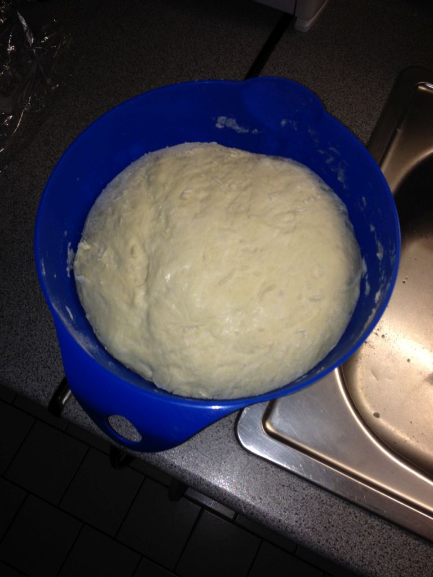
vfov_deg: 52.6
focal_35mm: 35
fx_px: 584
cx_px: 216
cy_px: 288
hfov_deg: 40.7
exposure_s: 1/53
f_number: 2.4
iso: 50
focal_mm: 4.28
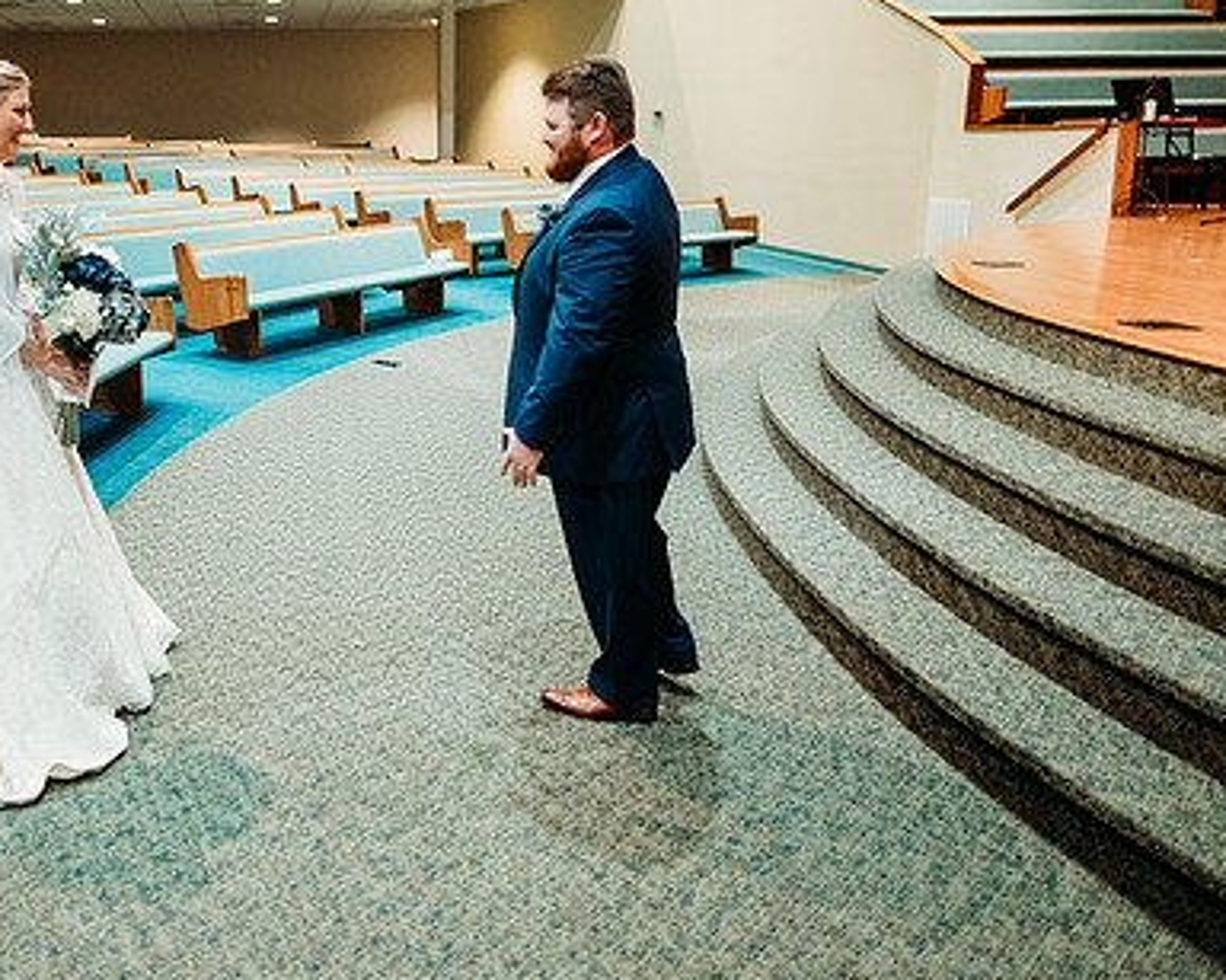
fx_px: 1233
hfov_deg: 51.0
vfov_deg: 43.3
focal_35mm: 34
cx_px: 329
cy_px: 436
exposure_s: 1/100
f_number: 1.8
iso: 2500
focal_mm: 24
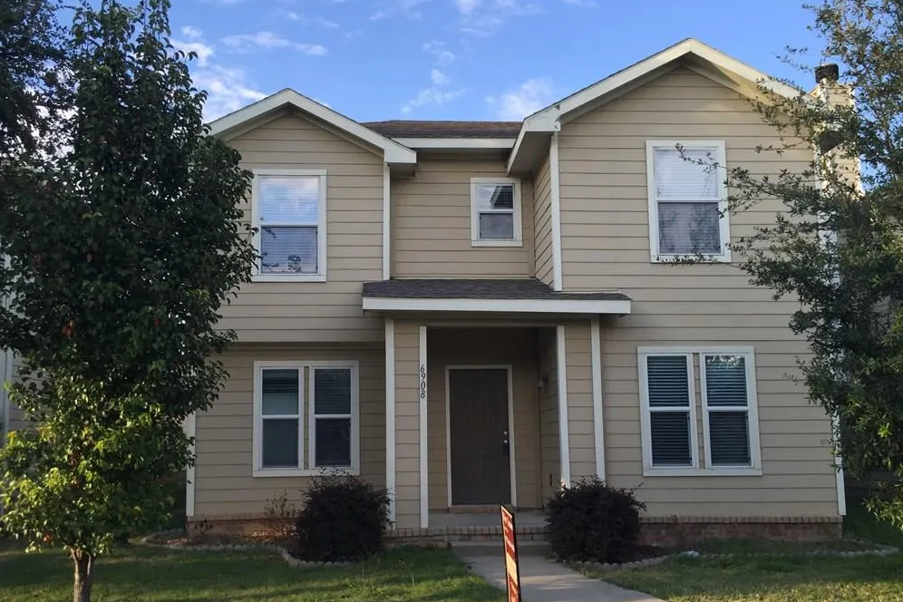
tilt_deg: +7.7
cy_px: 343
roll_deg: -1.2
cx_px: 442
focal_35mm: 31
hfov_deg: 60.3
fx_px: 778
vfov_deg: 42.2
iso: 32
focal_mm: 4.15
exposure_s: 1/341
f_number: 2.2
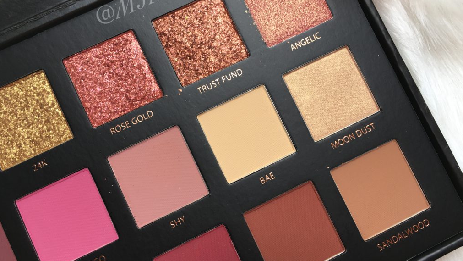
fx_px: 393
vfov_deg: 36.7
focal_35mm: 32
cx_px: 233
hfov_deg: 61.0
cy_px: 117
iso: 25
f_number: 2.2
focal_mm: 4.15
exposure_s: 1/106
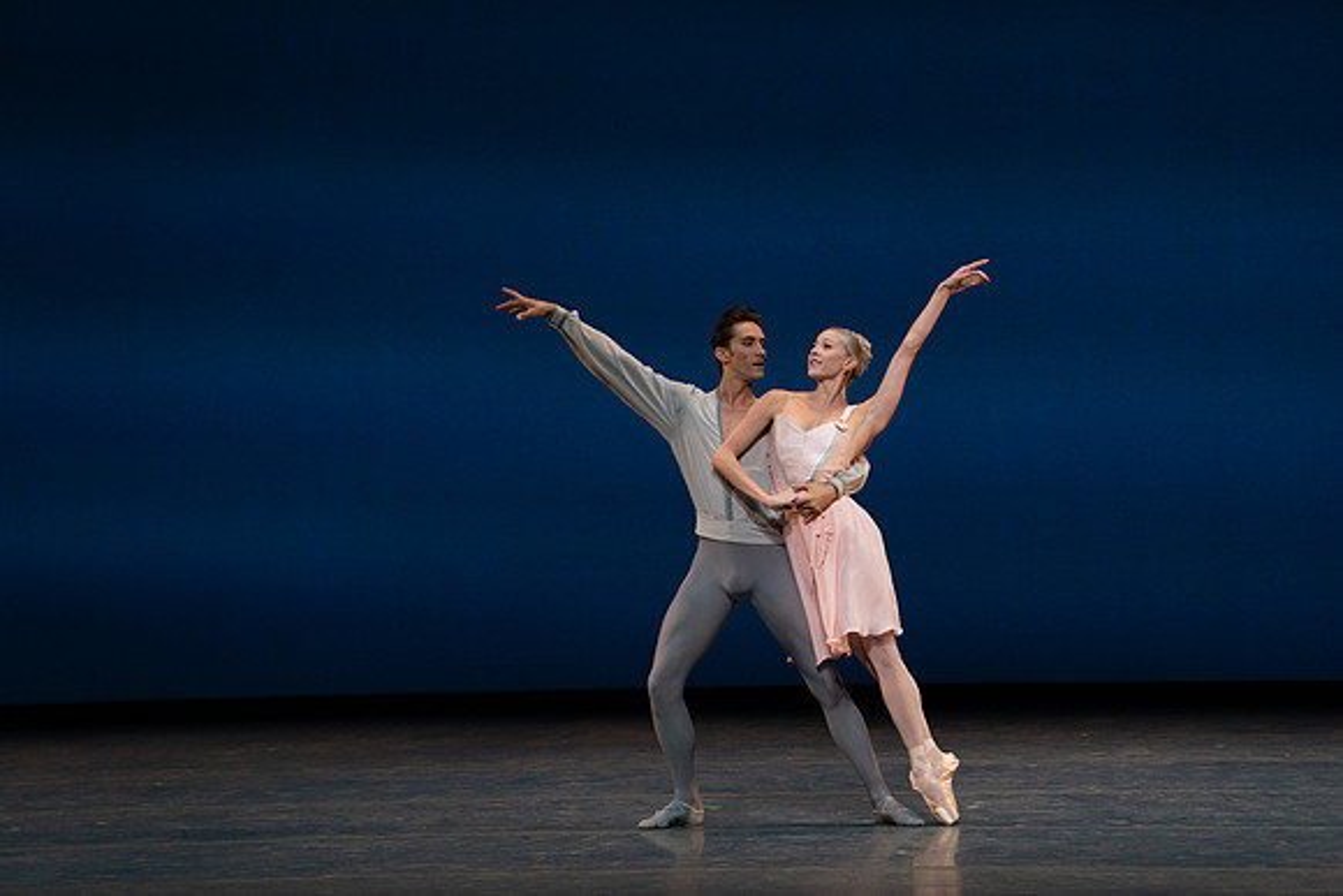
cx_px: 672
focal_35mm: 200
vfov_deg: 6.9
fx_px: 7463
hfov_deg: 10.3
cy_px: 448
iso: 3200
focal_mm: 200
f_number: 8
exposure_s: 1/500
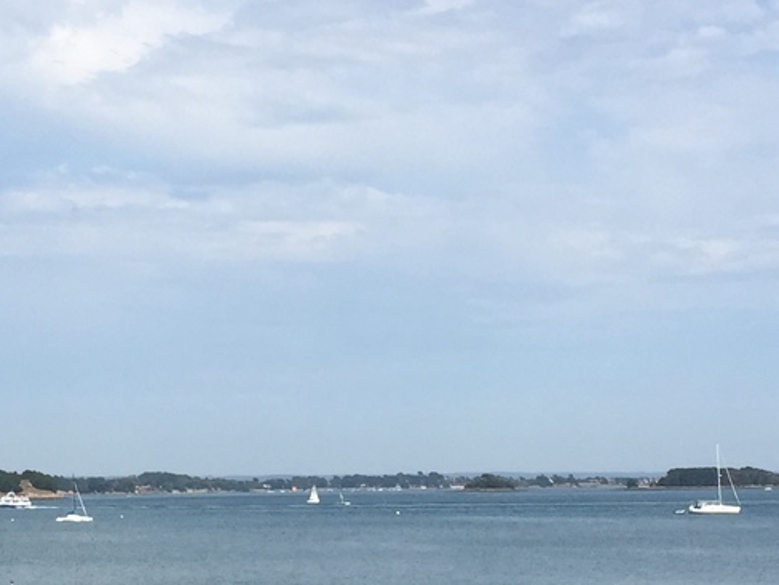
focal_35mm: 95
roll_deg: +0.3
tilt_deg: +2.6
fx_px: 2138
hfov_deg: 20.4
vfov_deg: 15.5
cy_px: 403
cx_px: 132
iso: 32
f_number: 2.2
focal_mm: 4.15
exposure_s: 1/2639
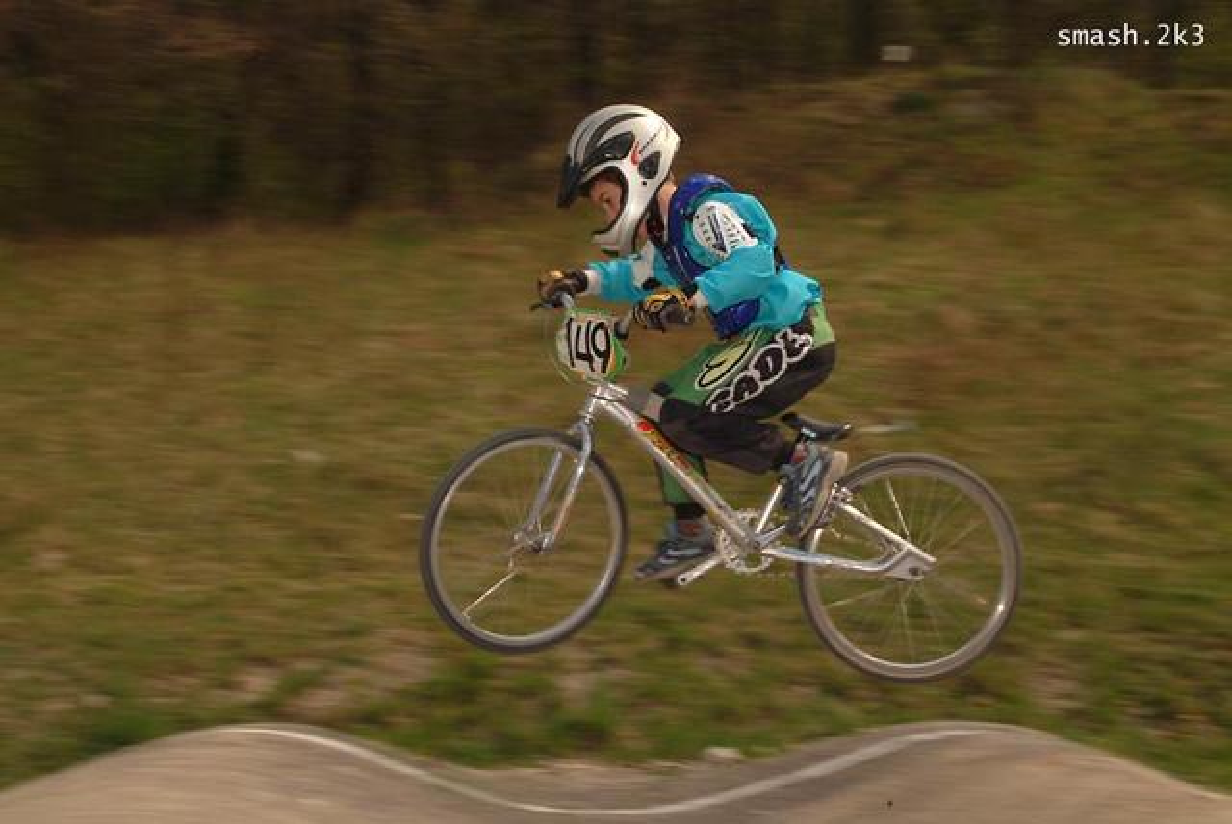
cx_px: 616
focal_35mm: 52
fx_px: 1798
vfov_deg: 25.8
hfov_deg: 37.8
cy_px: 412
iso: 100
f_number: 11
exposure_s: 1/125
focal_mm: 35
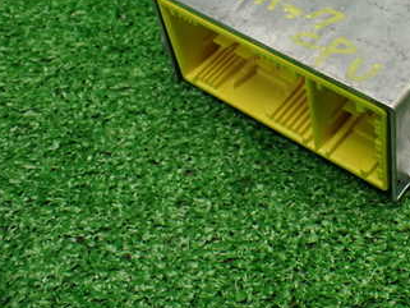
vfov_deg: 25.4
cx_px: 372
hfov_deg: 32.6
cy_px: 37
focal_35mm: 56
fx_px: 664
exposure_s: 1/125
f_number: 2.3
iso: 400
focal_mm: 5.4
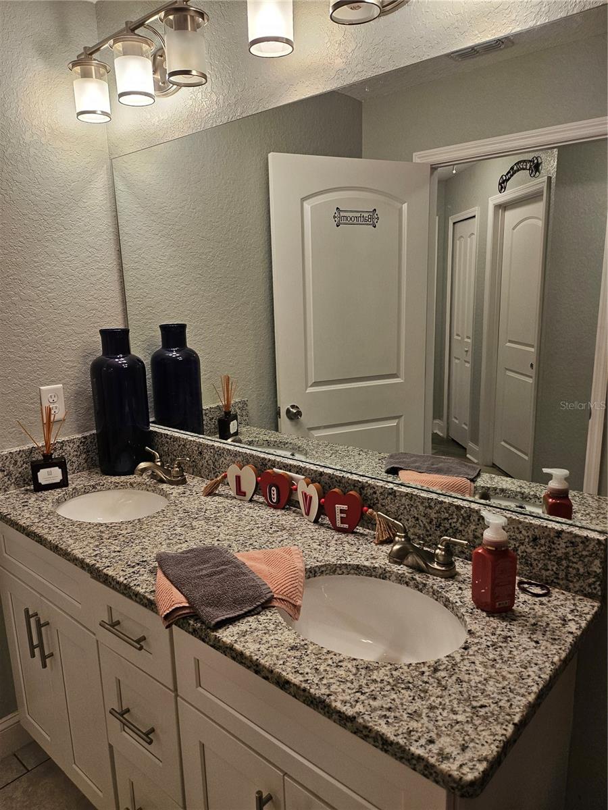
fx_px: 562
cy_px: 405
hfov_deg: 56.8
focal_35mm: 24
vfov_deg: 71.6
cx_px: 304
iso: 160
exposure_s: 1/120
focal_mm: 5
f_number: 1.8
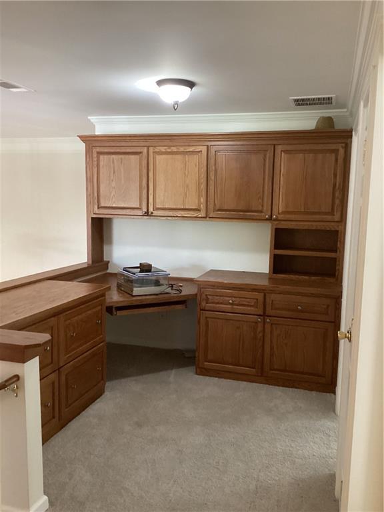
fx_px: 459
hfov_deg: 45.4
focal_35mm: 31
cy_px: 256
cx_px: 192
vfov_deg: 58.4
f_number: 2.4
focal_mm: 3.3
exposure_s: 1/40
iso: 320
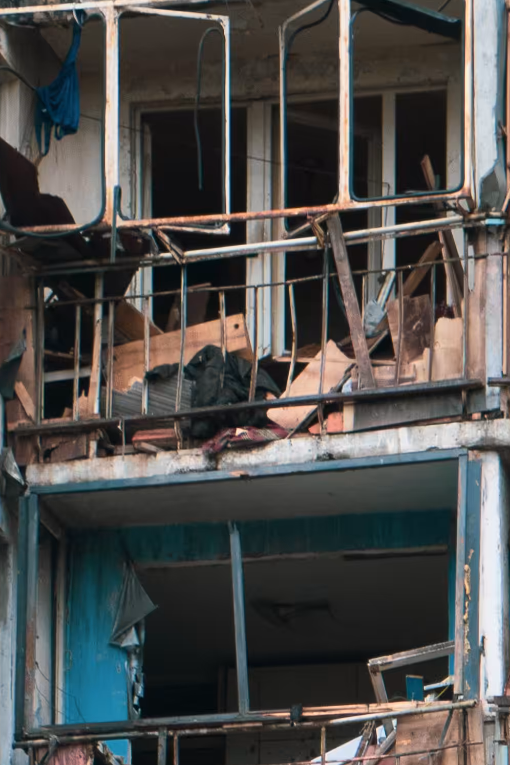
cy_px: 1136
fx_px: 5974
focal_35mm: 281
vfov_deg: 7.2
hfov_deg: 4.9
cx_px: 467
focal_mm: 70
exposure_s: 1/80
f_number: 5.6
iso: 640
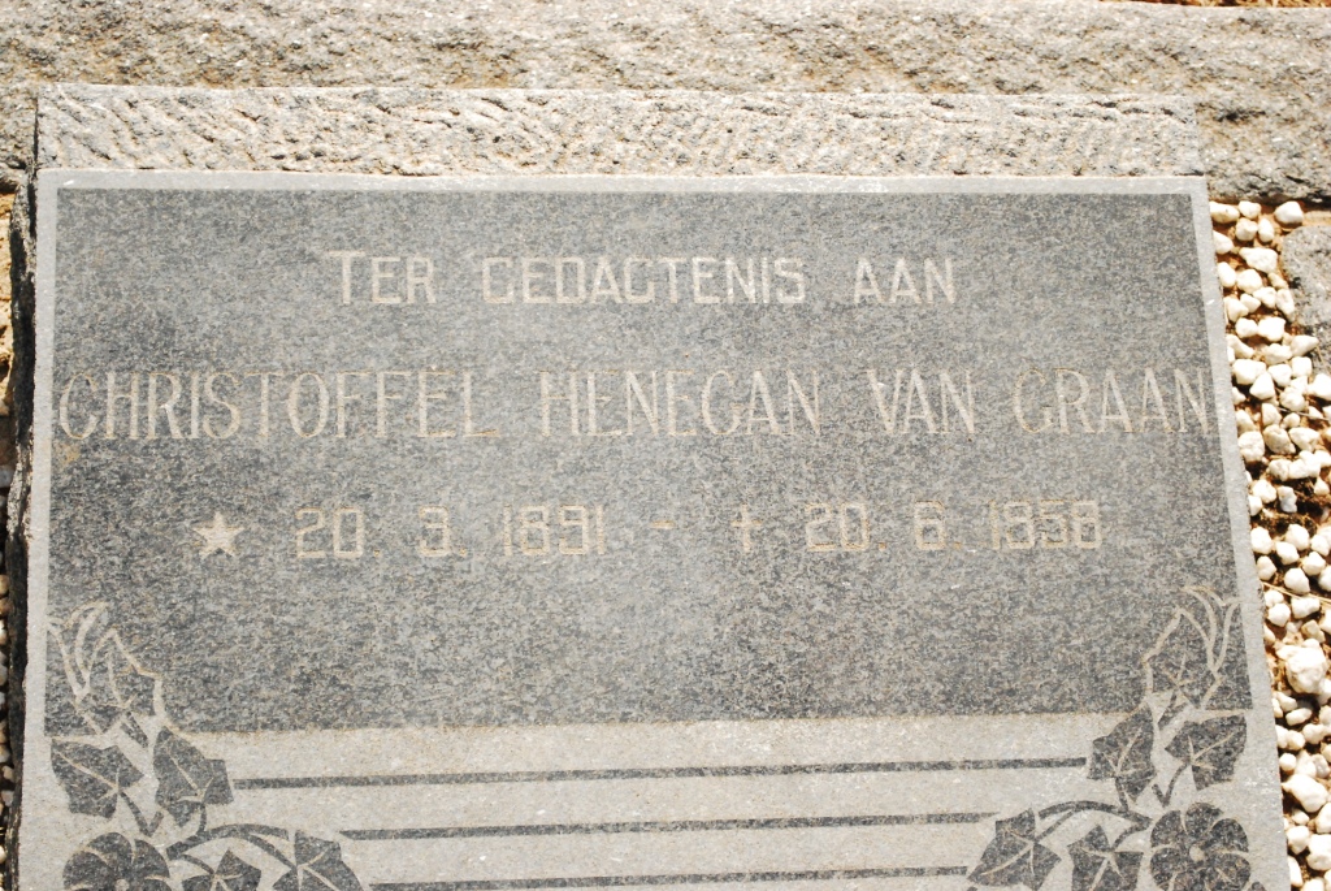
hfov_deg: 28.0
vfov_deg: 19.0
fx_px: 2665
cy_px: 446
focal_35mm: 72
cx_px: 666
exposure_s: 1/4000
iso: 1600
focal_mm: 48
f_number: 5.6
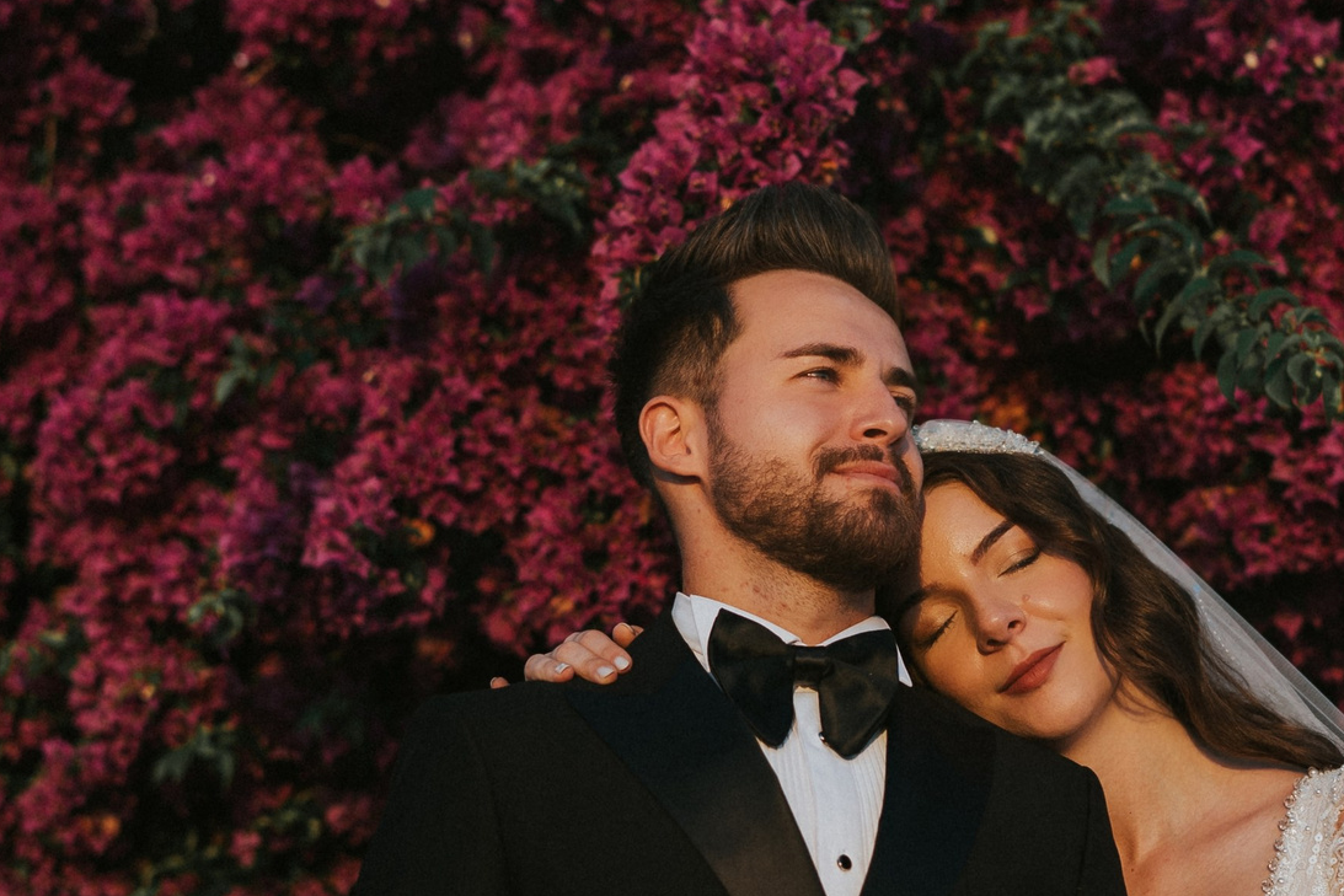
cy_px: 611
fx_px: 3062
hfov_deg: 24.7
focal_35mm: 82
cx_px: 868
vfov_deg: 16.6
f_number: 1.8
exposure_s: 1/1250
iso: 100
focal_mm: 35
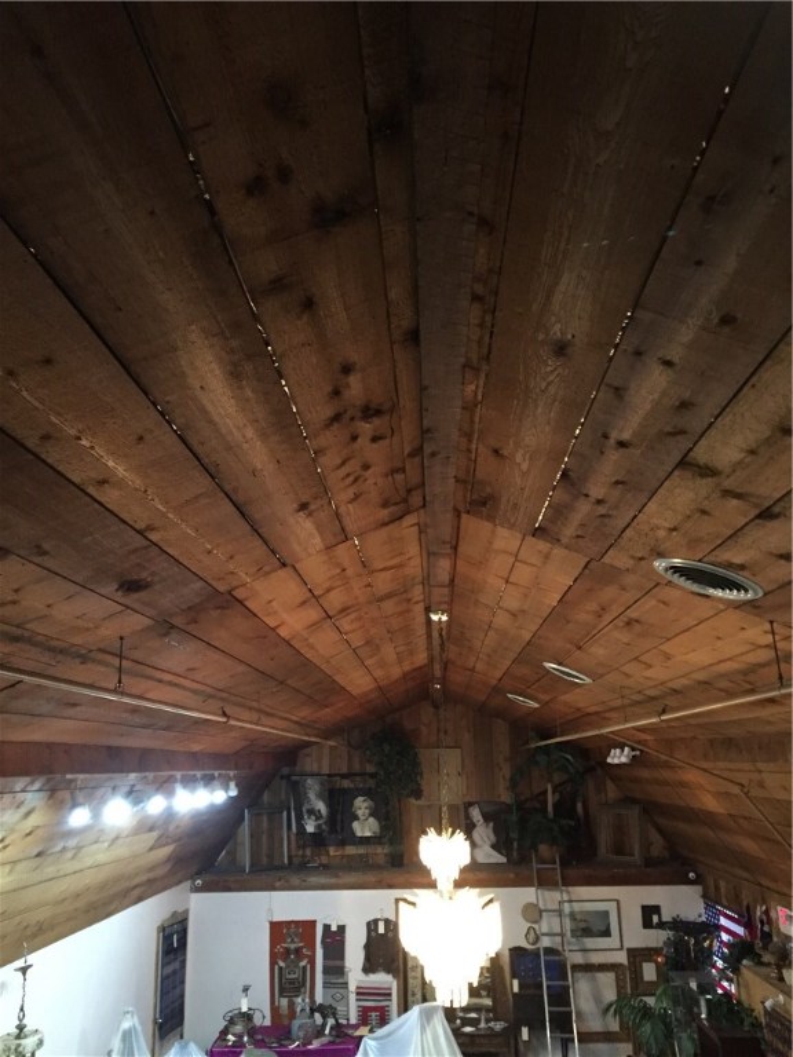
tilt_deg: +15.4
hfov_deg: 48.2
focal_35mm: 29
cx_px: 396
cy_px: 528
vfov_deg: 61.7
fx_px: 886
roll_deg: +0.9
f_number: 2.2
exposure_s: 1/15
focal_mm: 4.15
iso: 320
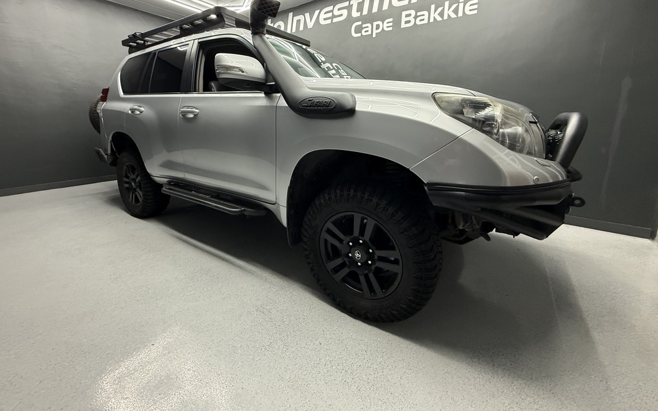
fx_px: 269
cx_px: 327
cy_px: 169
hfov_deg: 101.5
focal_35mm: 15
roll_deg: -0.4
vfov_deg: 74.2
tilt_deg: -9.8
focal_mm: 2.22
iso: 400
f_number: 2.2
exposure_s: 1/100
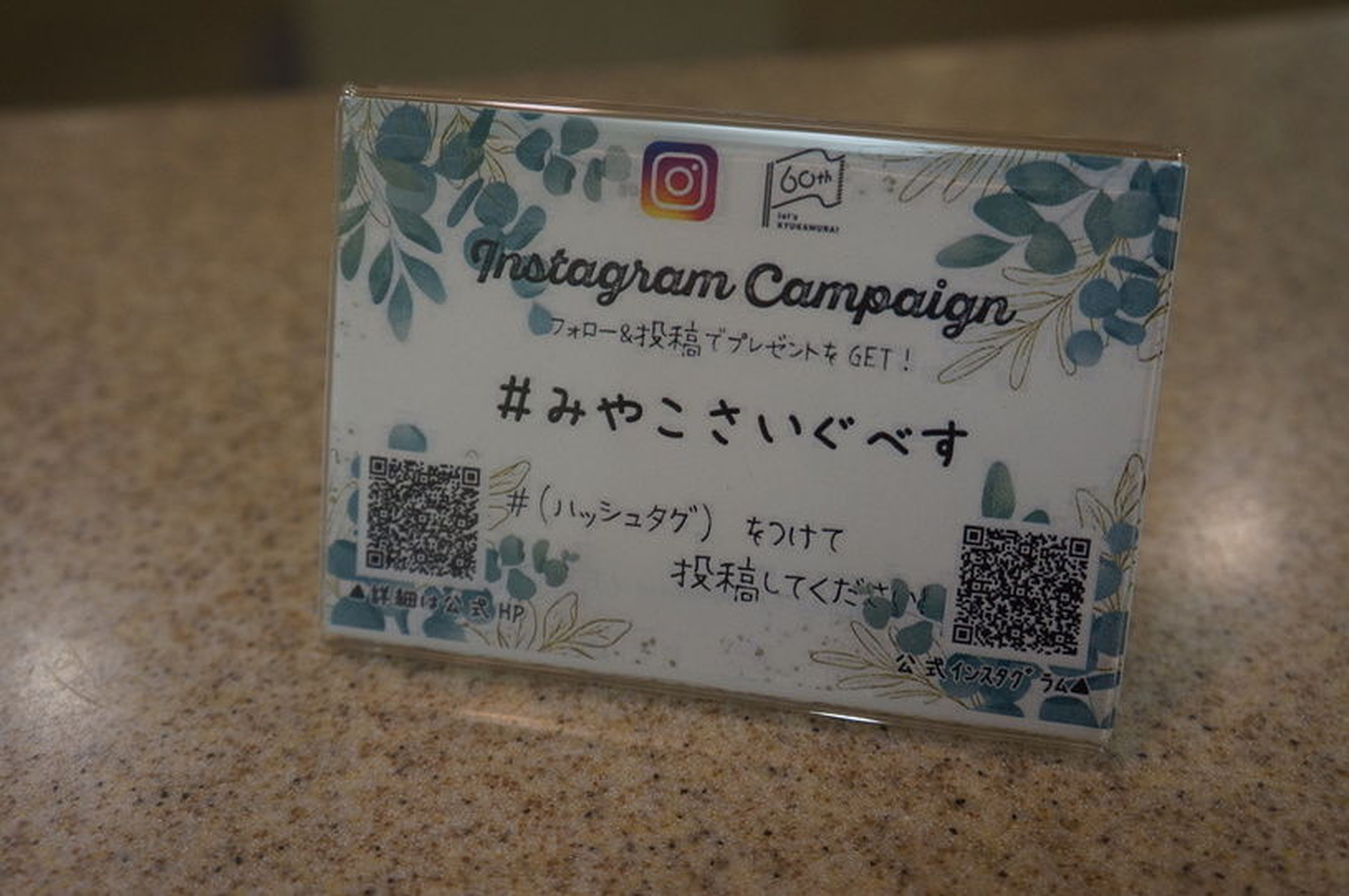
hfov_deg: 48.0
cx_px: 674
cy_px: 448
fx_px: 1516
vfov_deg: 32.9
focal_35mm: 40
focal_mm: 27
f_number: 4
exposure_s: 1/160
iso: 800
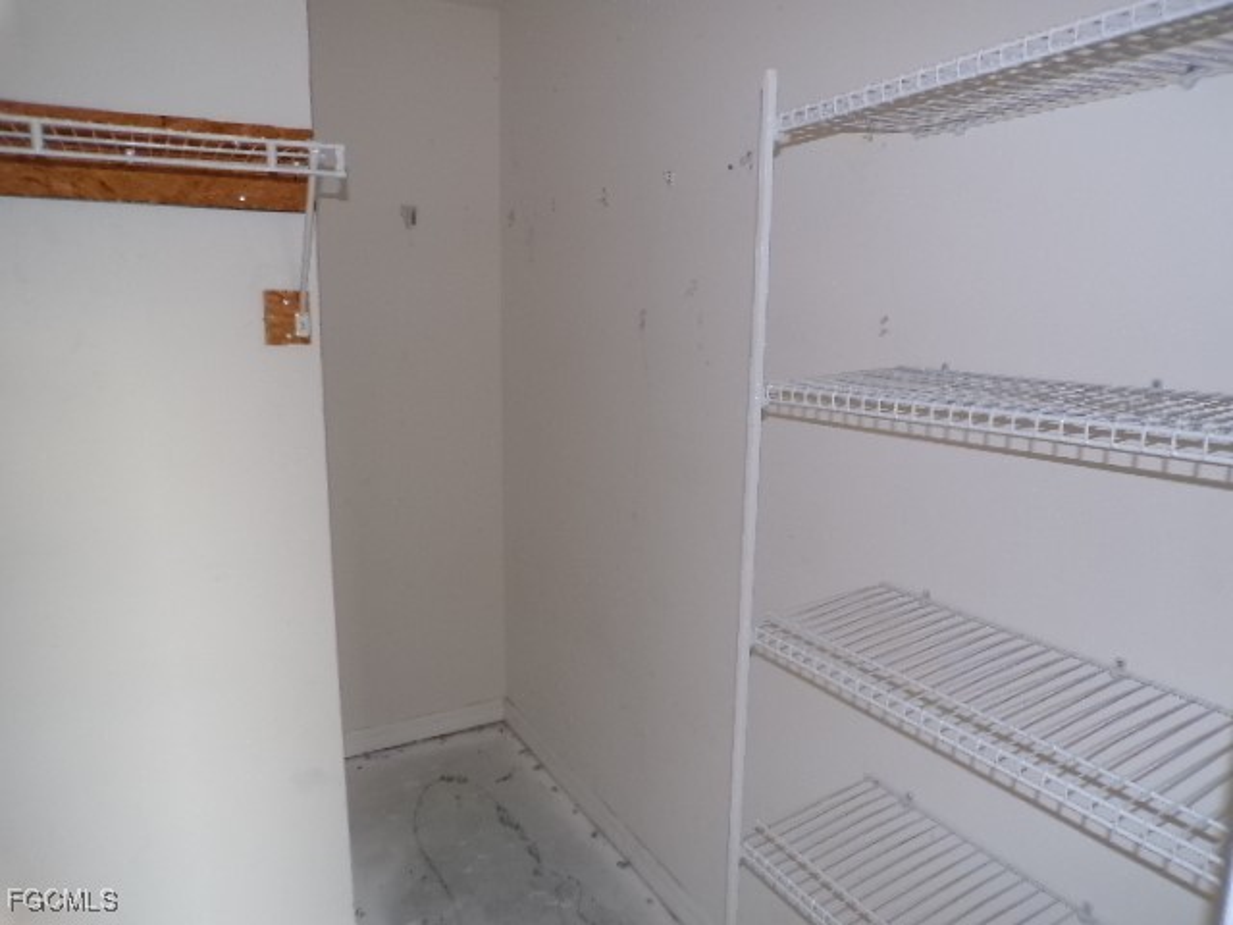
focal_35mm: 24
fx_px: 855
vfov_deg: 56.8
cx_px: 616
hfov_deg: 71.6
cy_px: 462
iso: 200
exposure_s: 1/17
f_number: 3
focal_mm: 4.3
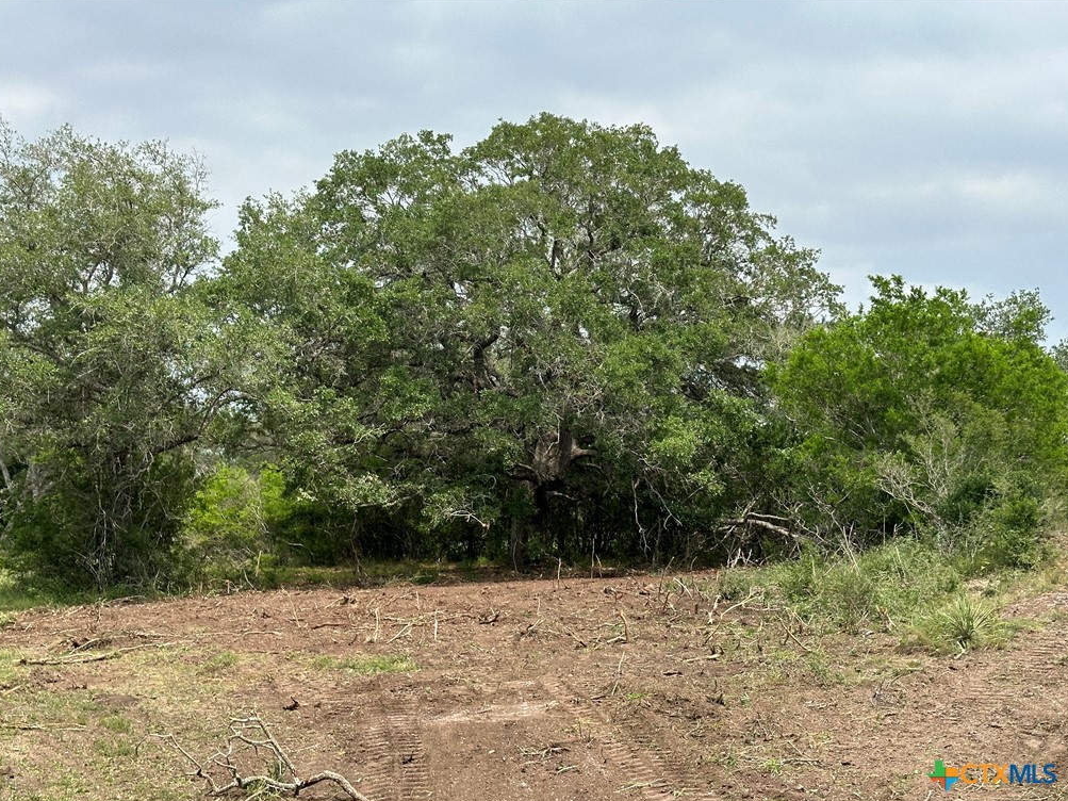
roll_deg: -3.1
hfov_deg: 38.9
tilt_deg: +2.8
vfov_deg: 29.7
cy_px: 404
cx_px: 537
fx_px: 1512
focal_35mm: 49
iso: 64
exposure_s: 1/3597
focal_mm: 6.86
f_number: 1.78
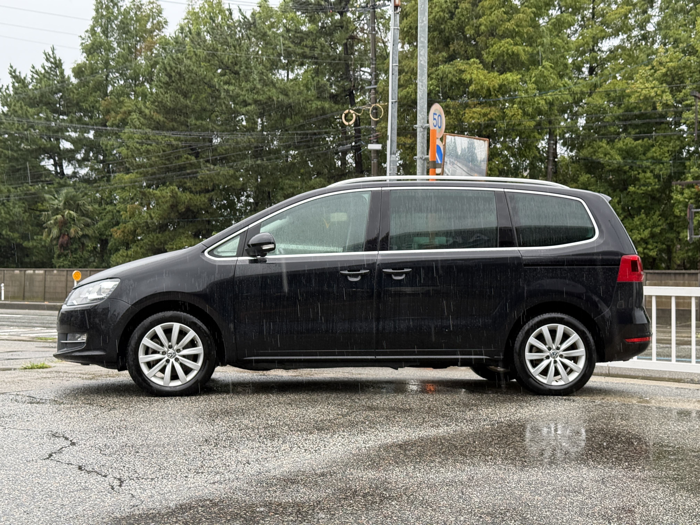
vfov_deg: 30.3
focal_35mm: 48
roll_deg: -1.0
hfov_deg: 39.7
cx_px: 350
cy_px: 262
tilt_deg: +1.5
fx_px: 971
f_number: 1.78
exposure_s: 1/245
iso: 80
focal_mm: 6.76
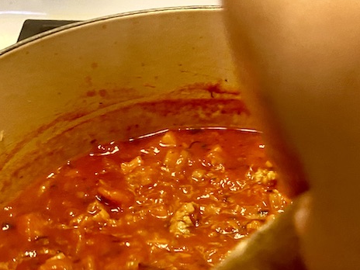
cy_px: 290
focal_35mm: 56
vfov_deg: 24.5
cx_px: 258
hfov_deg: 33.8
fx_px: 582
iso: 320
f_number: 1.8
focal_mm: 4.25
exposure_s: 1/40
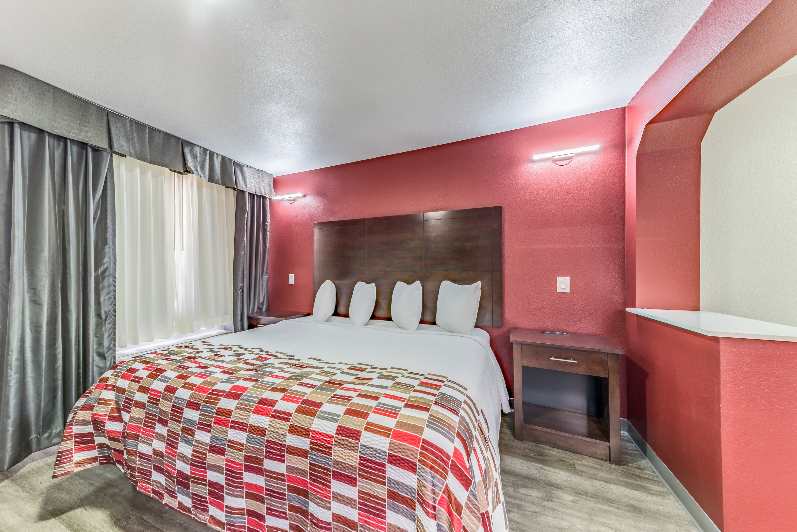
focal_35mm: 12
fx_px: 266
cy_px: 266
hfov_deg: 112.6
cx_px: 398
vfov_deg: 90.1
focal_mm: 12
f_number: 8
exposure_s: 1/60
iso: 640
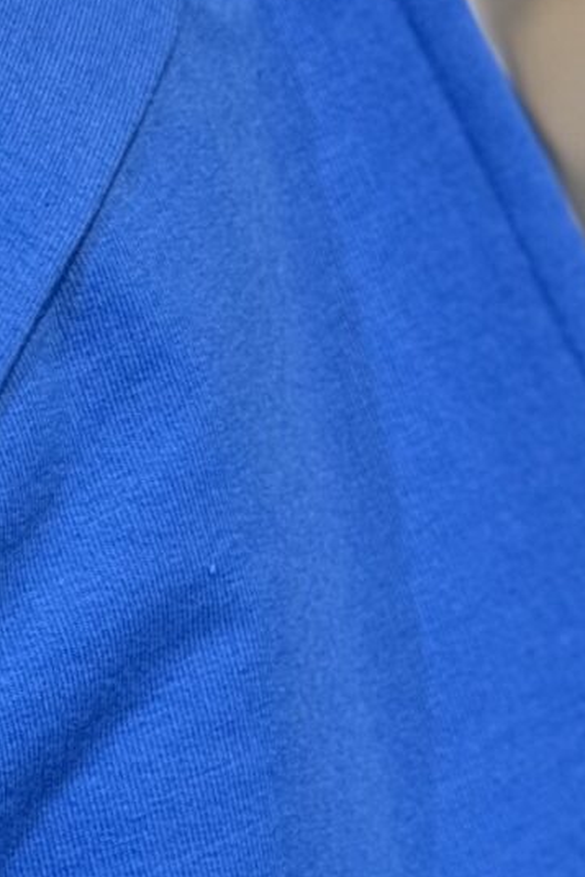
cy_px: 474
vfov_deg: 3.5
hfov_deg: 2.3
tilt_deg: -4.4
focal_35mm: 597
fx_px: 14541
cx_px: -580
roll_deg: -2.1
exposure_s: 1/100
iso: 250
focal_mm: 15.66
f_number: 2.8
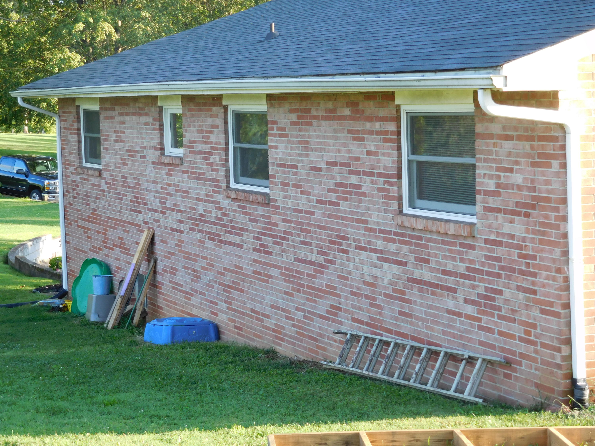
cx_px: 298
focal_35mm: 80
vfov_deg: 18.4
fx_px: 1375
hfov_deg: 24.4
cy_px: 223
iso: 125
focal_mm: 14.3
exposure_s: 1/60
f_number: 4.6
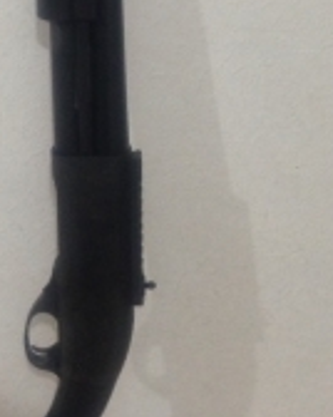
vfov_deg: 19.9
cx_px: 91
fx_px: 1185
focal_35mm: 96
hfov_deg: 15.9
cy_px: 109
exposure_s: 1/20
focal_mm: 4.13
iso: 320
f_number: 2.4
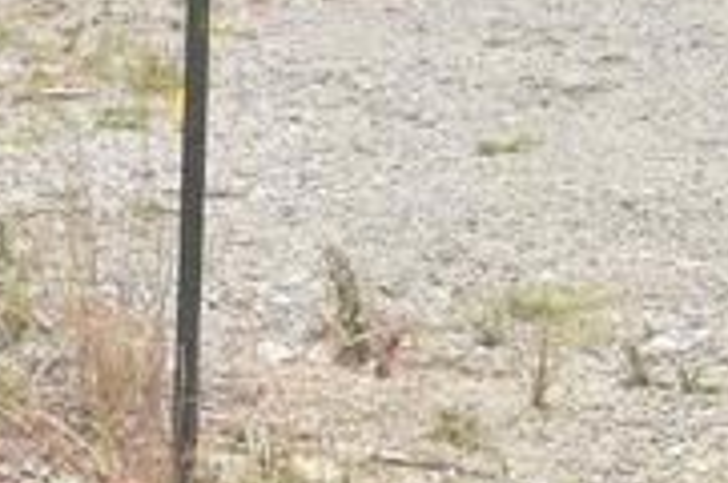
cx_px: 193
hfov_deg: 15.0
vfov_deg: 9.4
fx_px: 2745
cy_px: -471
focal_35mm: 136
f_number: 10
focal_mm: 16
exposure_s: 1/250
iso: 100
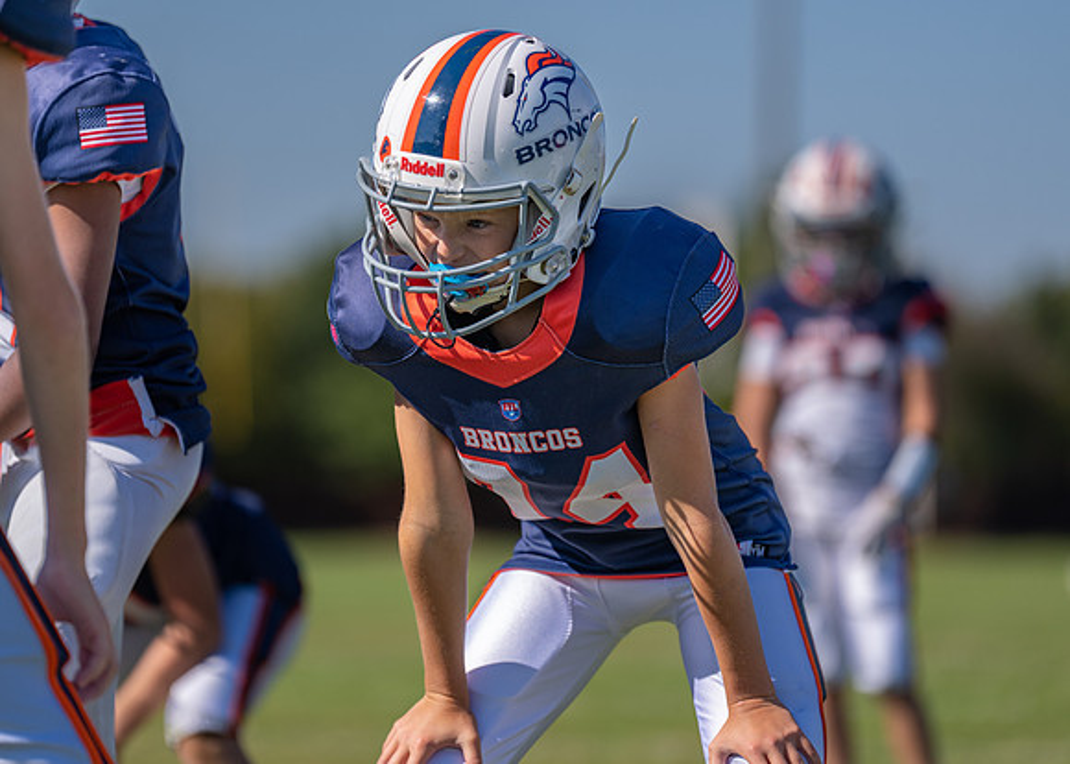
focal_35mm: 229
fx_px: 6970
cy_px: 346
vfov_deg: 6.3
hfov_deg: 8.8
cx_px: 503
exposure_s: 1/2500
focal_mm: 200
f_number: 2.8
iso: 100
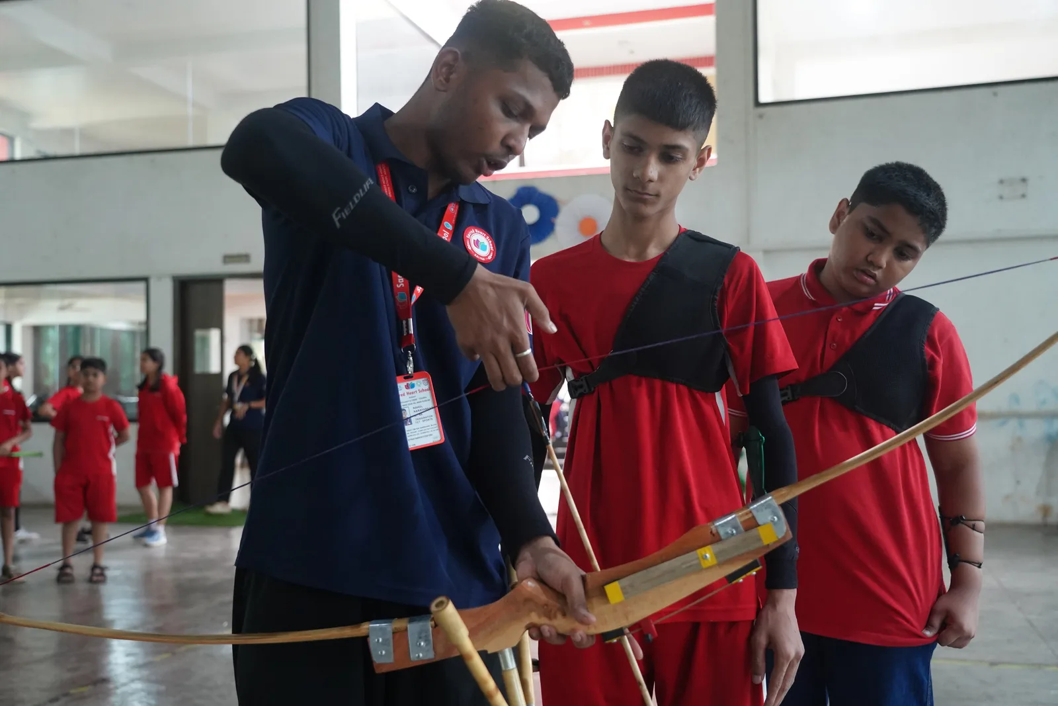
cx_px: 529
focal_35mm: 35
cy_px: 353
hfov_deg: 54.4
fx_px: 1029
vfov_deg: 37.9
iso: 4000
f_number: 4
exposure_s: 1/200
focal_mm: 35
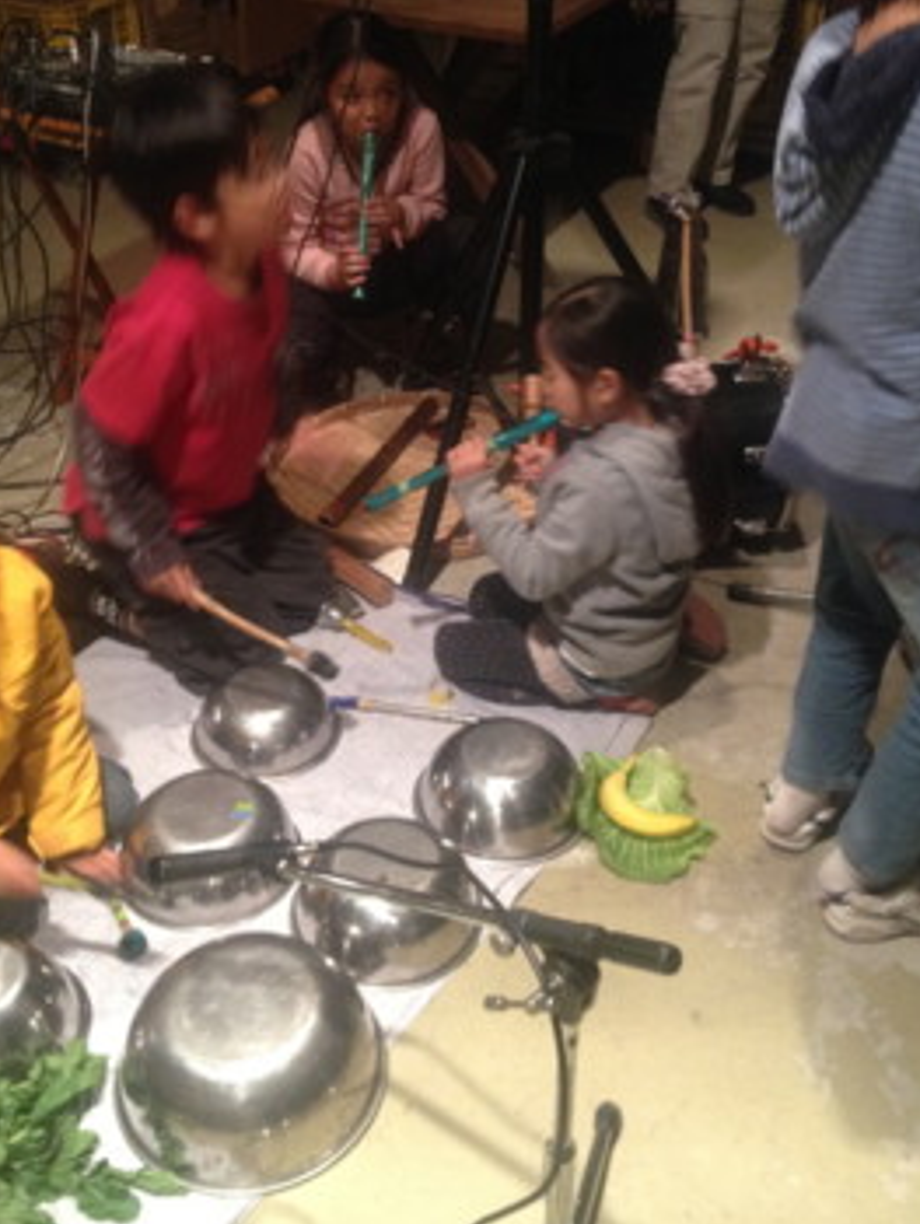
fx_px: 1593
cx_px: 462
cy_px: 504
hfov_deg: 32.2
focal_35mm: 45
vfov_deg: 41.9
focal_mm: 4.28
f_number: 2.4
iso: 250
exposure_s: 1/20
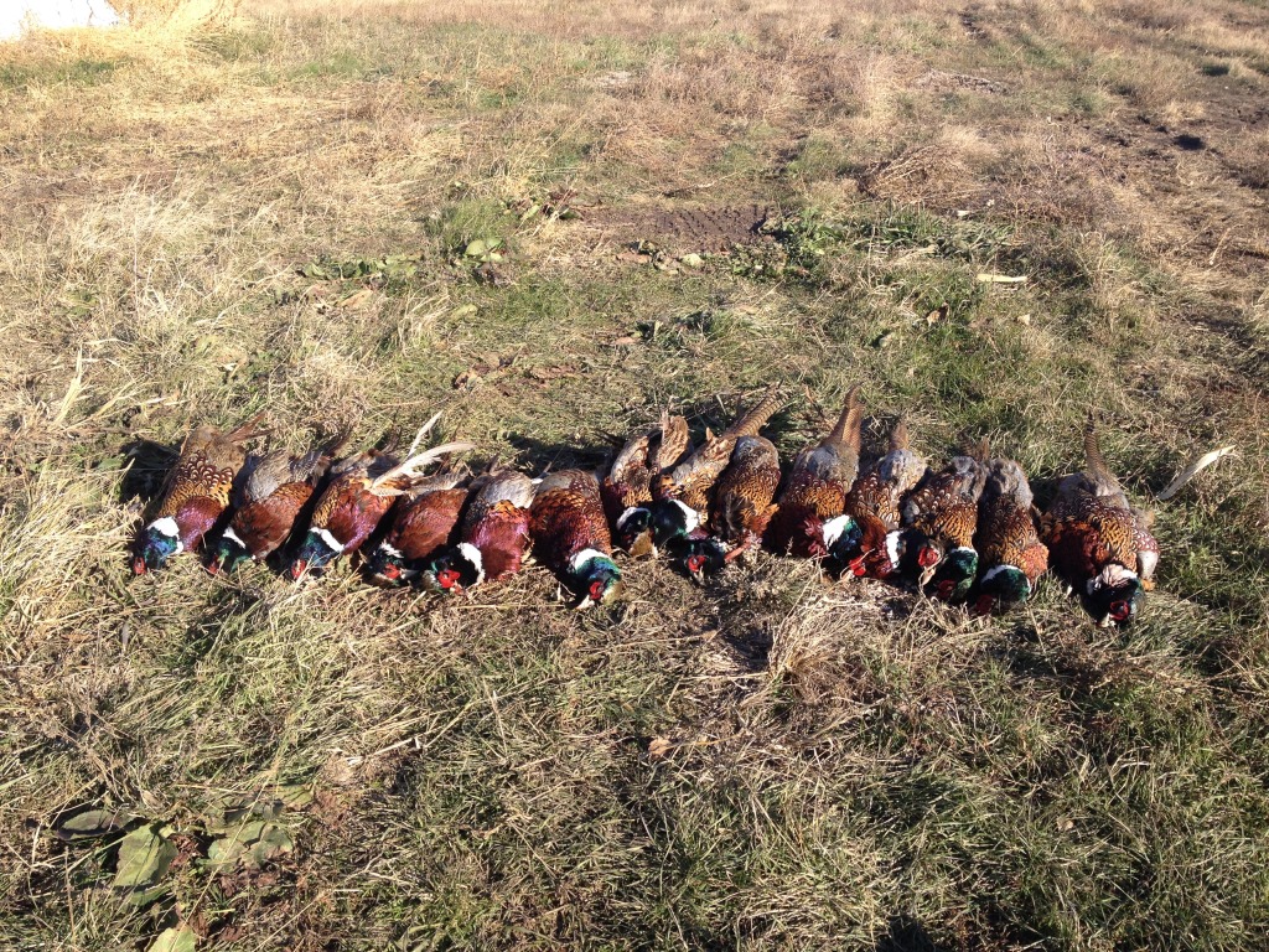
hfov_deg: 52.6
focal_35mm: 35
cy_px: 476
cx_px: 634
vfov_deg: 40.7
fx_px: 1283
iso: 50
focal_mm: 4.28
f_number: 2.4
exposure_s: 1/876
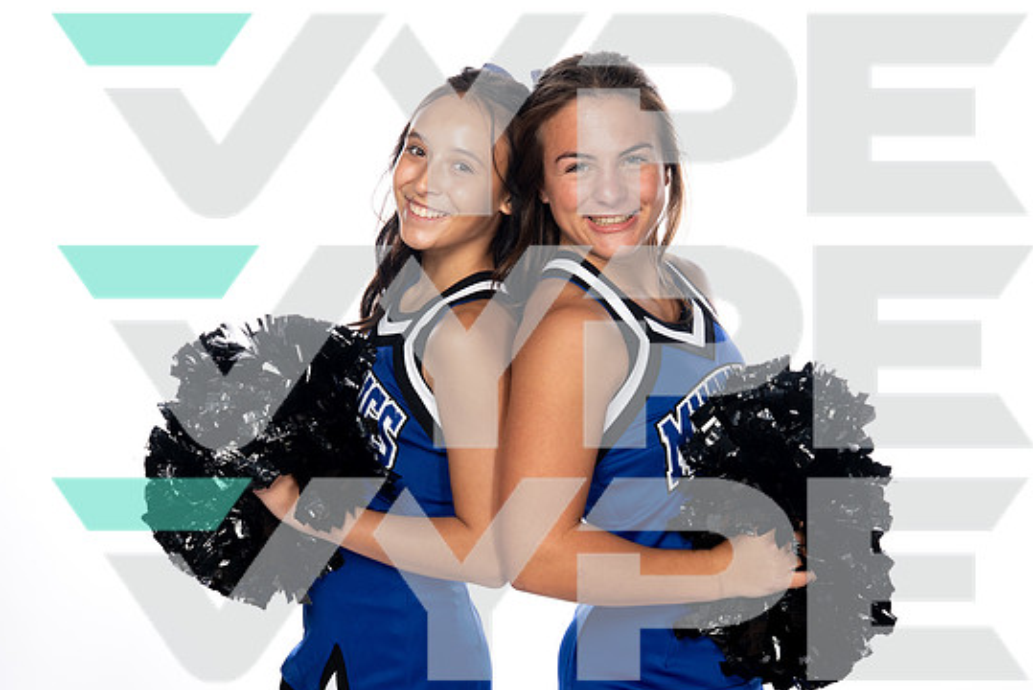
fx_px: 1636
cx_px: 546
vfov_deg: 23.8
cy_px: 348
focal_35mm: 57
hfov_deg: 35.0
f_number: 8
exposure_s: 1/250
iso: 640
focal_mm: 53
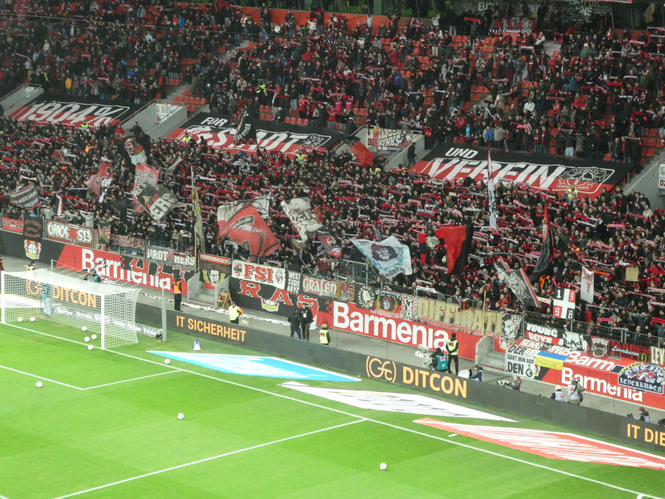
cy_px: 250
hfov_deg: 21.8
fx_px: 1729
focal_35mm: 90
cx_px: 332
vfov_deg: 16.4
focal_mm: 16.1
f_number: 4.9
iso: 1000
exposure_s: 1/80
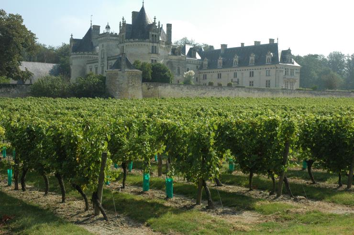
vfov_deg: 22.6
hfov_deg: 33.4
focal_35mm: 60
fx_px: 589
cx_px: 177
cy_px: 118
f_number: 13
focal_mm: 40
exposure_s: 1/750
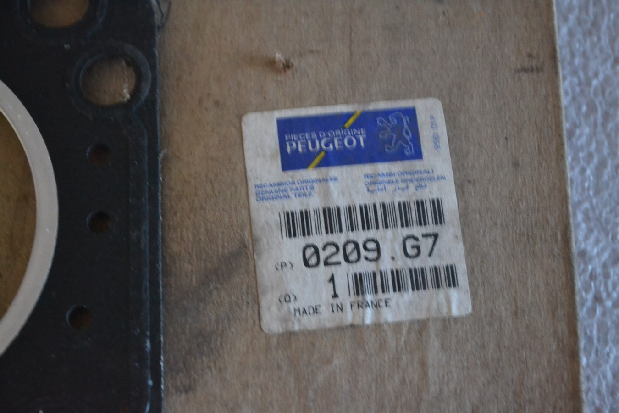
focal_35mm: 72
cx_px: 310
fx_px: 1238
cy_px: 206
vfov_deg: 18.9
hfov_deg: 28.1
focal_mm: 48
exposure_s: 1/10
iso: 3200
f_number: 5.3
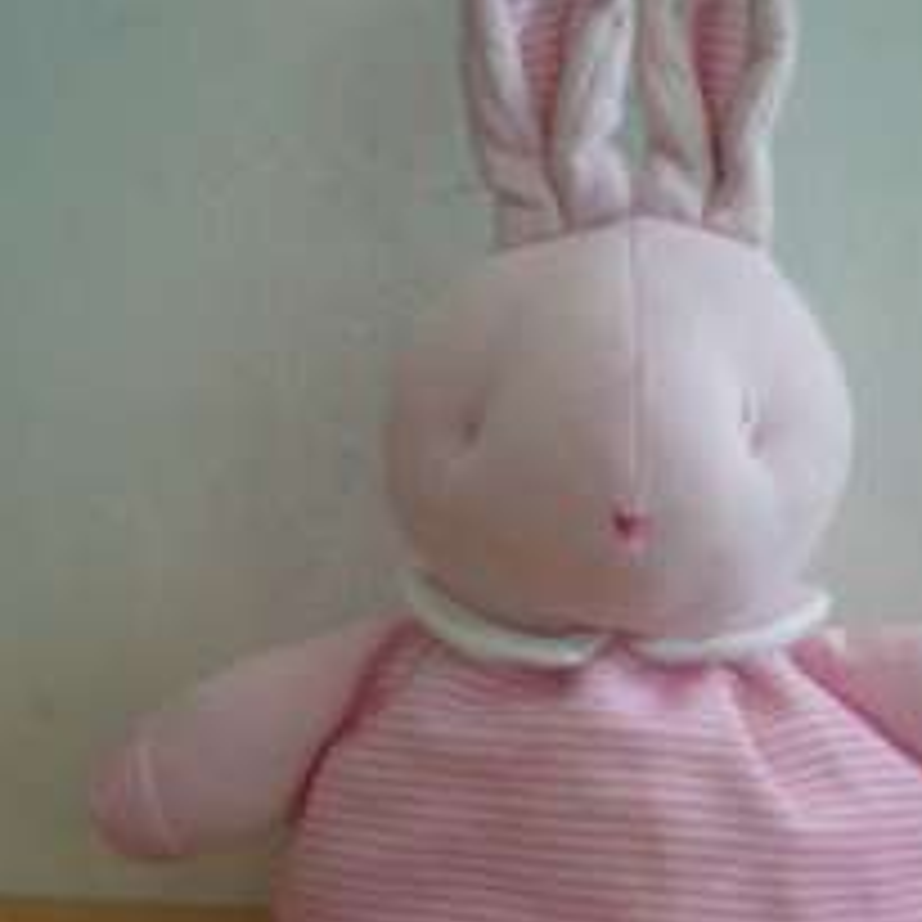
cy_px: 652
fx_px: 1929
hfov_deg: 26.8
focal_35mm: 64
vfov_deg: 26.6
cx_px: 567
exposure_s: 1/34.4
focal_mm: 6.3
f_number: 3.1
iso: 200
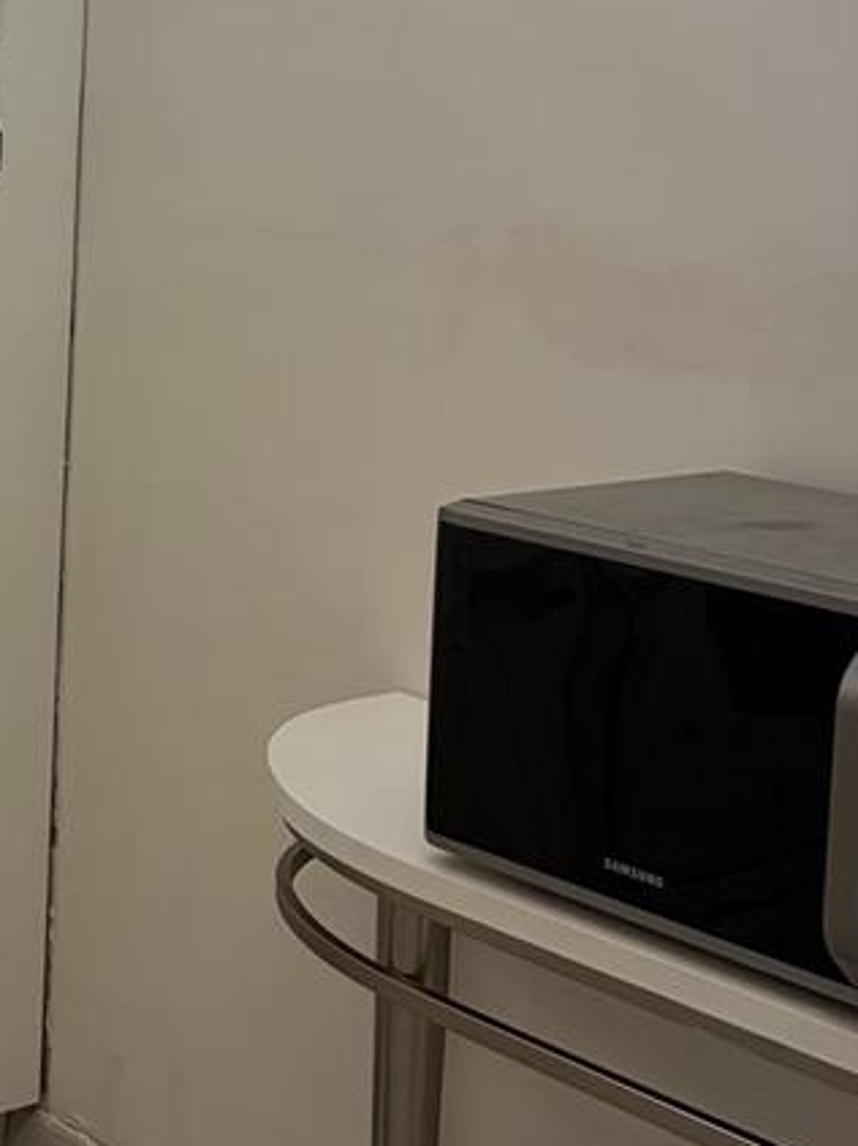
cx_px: -353
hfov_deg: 18.1
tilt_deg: -5.5
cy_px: 266
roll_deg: -0.7
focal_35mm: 74
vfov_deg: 26.0
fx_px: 2448
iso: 64
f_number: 1.6
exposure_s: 1/189
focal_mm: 5.96
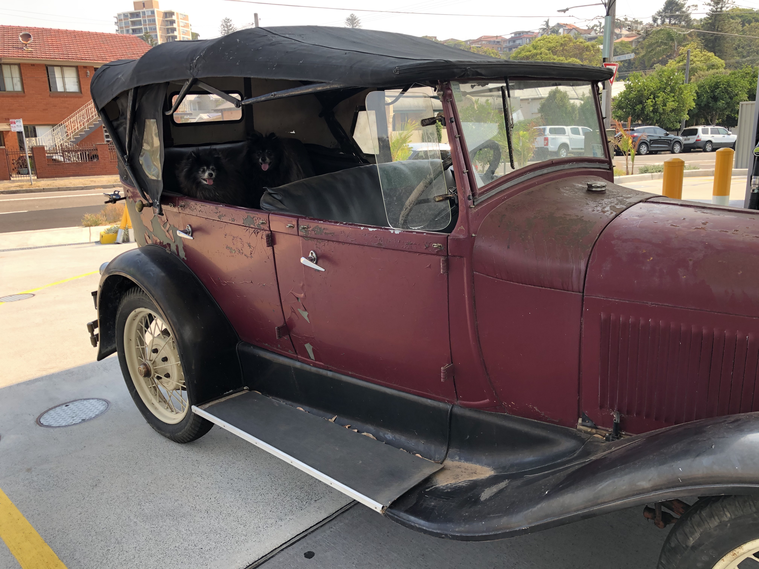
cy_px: 284
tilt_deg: -13.3
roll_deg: +2.4
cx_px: 380
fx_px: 614
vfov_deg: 49.7
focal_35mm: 28
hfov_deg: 63.4
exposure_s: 1/254
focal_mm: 4
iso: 20
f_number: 1.8
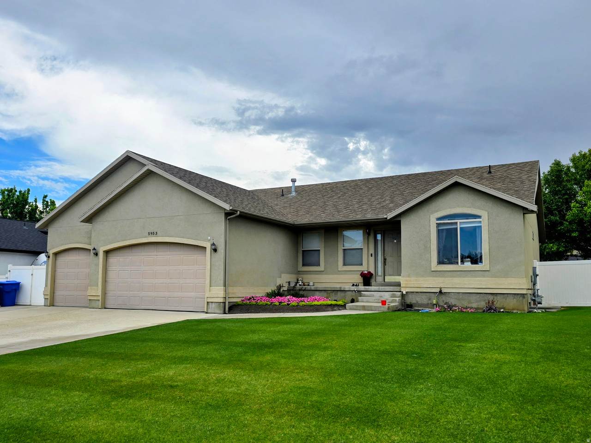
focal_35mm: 23
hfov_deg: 73.9
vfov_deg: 58.9
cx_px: 296
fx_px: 393
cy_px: 222
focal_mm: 6.3
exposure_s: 1/699
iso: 12
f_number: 1.7
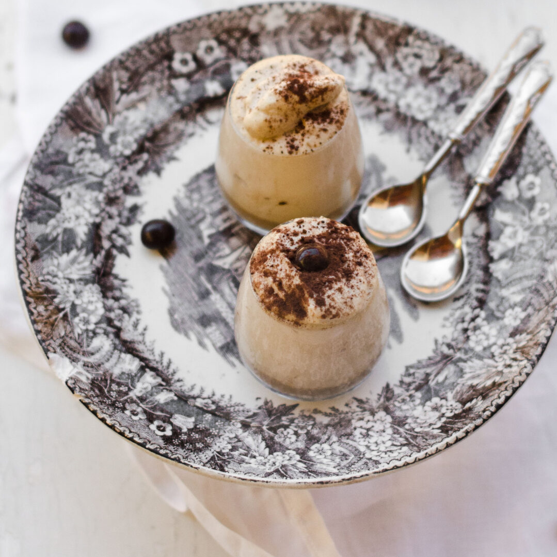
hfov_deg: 11.6
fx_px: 2749
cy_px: 184
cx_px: 281
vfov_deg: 11.6
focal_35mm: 151
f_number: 2.2
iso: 500
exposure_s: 1/4000
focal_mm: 50
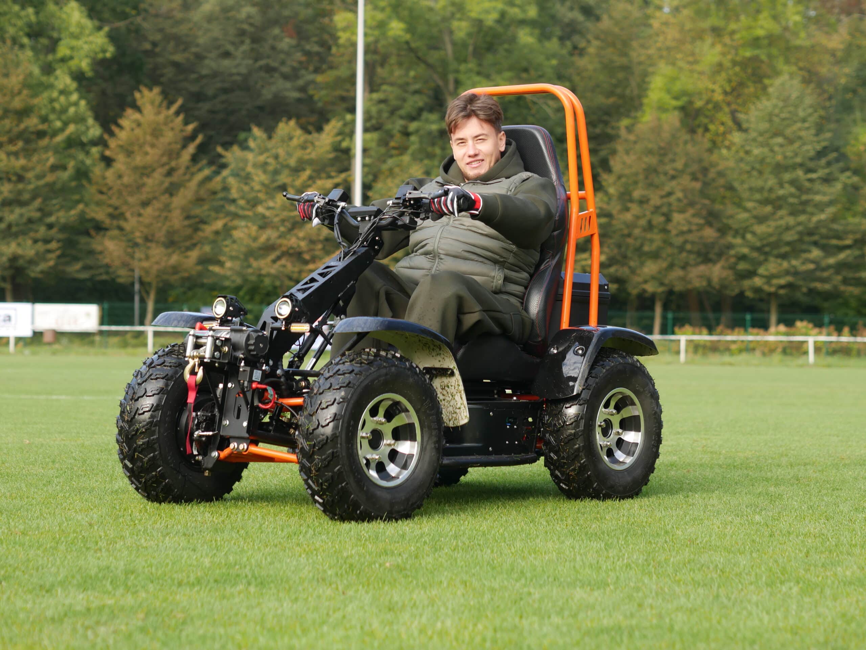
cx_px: 433
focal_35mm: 90
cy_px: 325
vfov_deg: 16.4
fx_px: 2252
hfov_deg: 21.8
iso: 200
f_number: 2.5
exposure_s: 1/320
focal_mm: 45
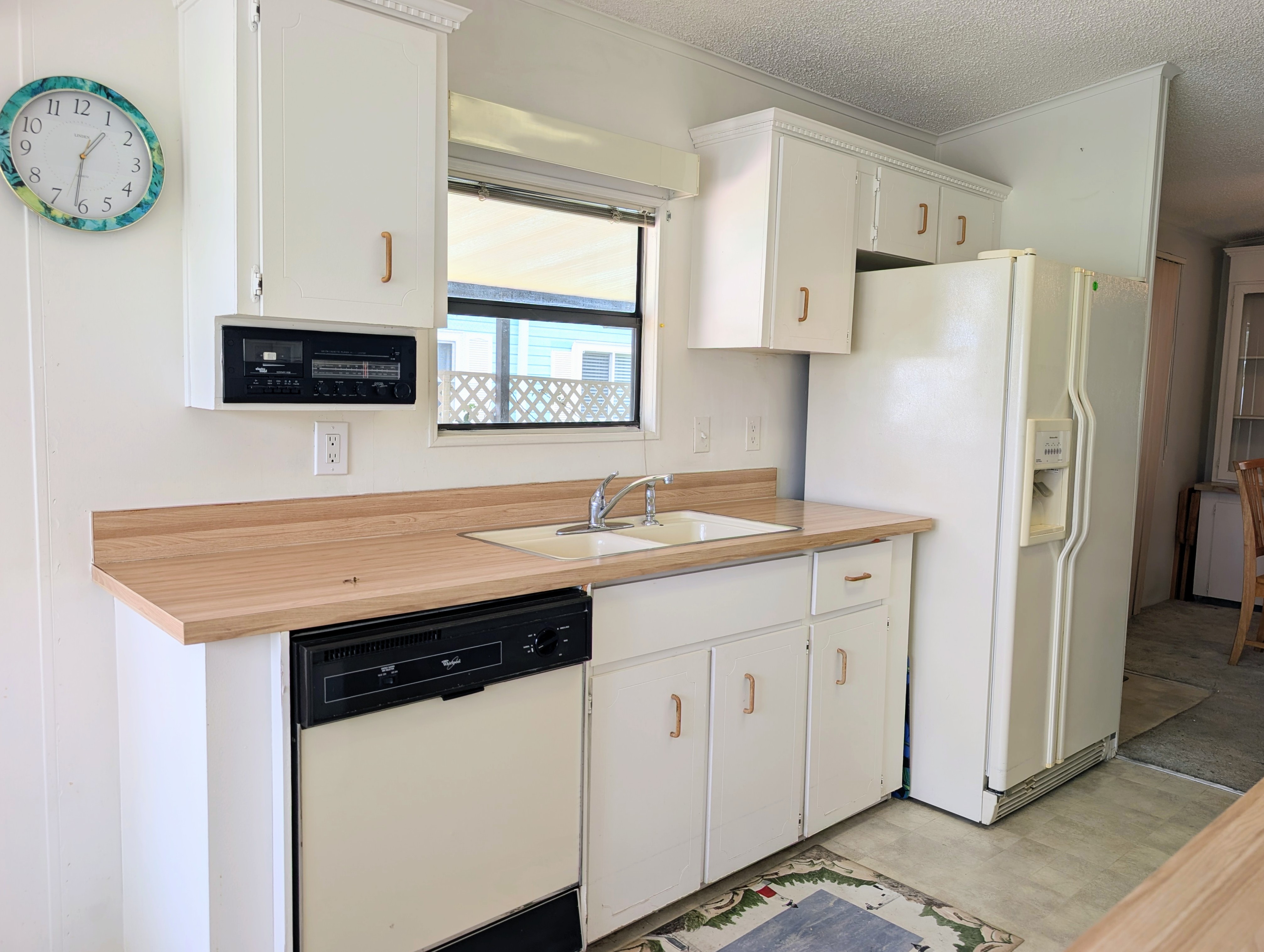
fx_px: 878
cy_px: 476
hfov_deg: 71.5
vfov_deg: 56.9
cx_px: 632
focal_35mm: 24
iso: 21
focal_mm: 6.9
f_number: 1.68
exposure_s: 1/126
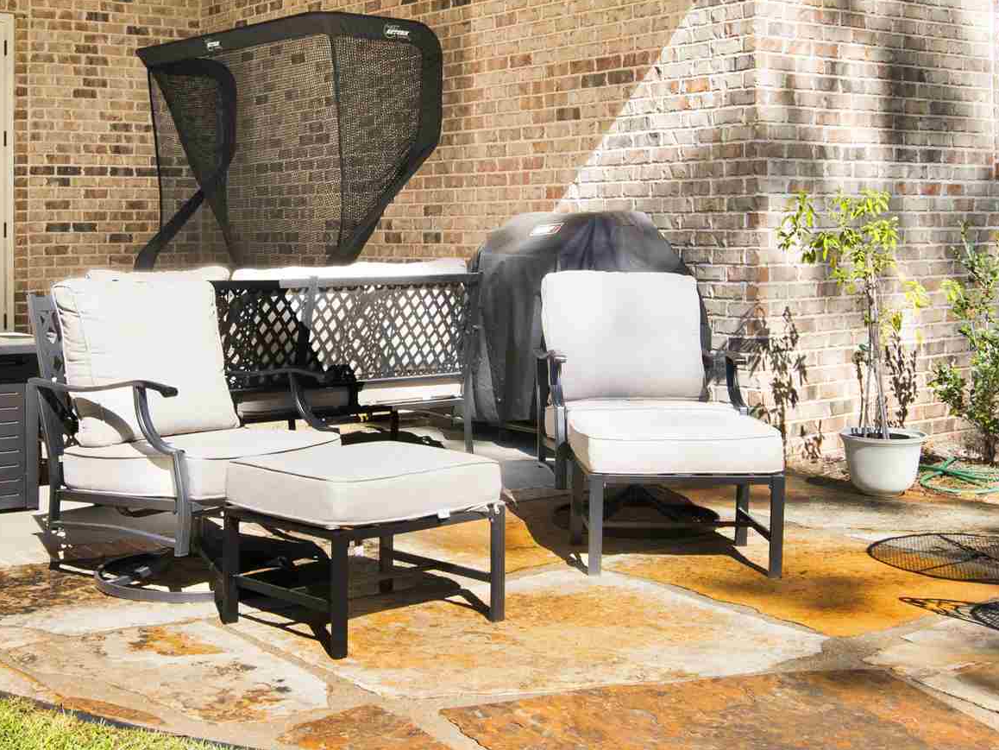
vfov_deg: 28.3
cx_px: 395
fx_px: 1472
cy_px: 212
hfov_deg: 37.3
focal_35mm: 51
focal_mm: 20
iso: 200
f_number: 11
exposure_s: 1/80
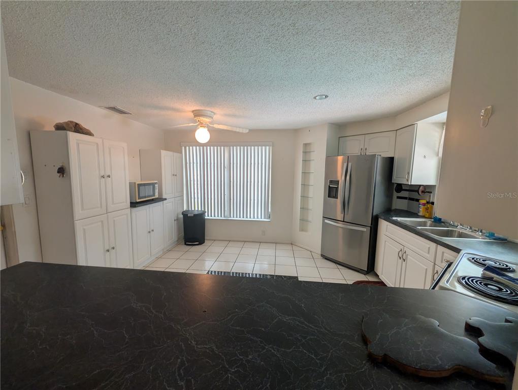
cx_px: 259
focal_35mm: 12
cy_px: 195
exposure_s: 1/120
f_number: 1.7
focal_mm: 2.02
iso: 130
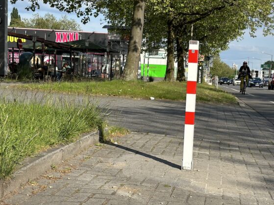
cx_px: 173
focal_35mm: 66
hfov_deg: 29.3
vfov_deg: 22.2
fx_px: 522
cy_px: 135
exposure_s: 1/6211
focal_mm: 6.86
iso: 80
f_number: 1.78
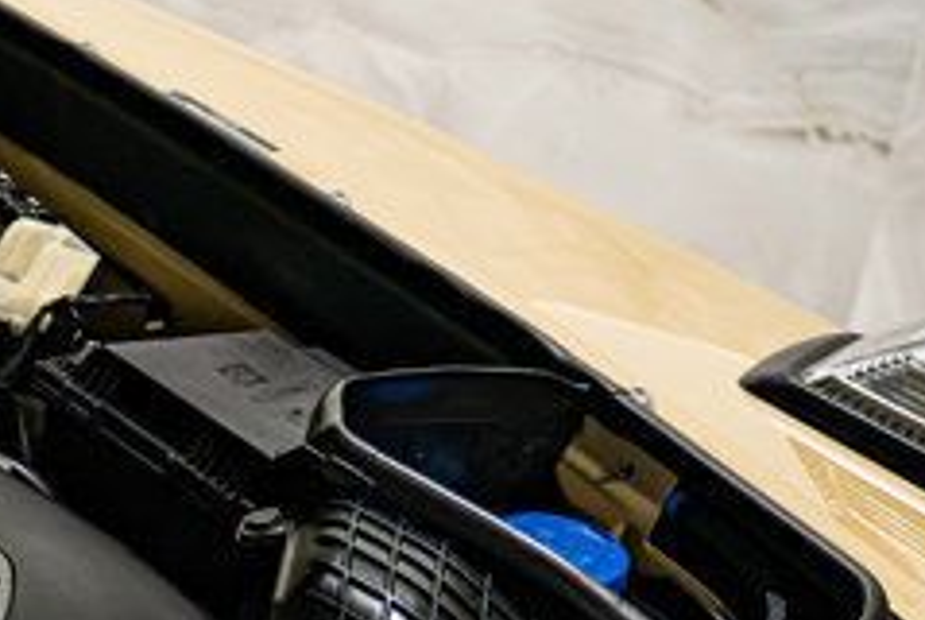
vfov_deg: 12.4
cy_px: 735
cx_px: -747
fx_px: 2778
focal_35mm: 108
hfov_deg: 16.0
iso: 1600
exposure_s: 1/100
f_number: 4
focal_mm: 24
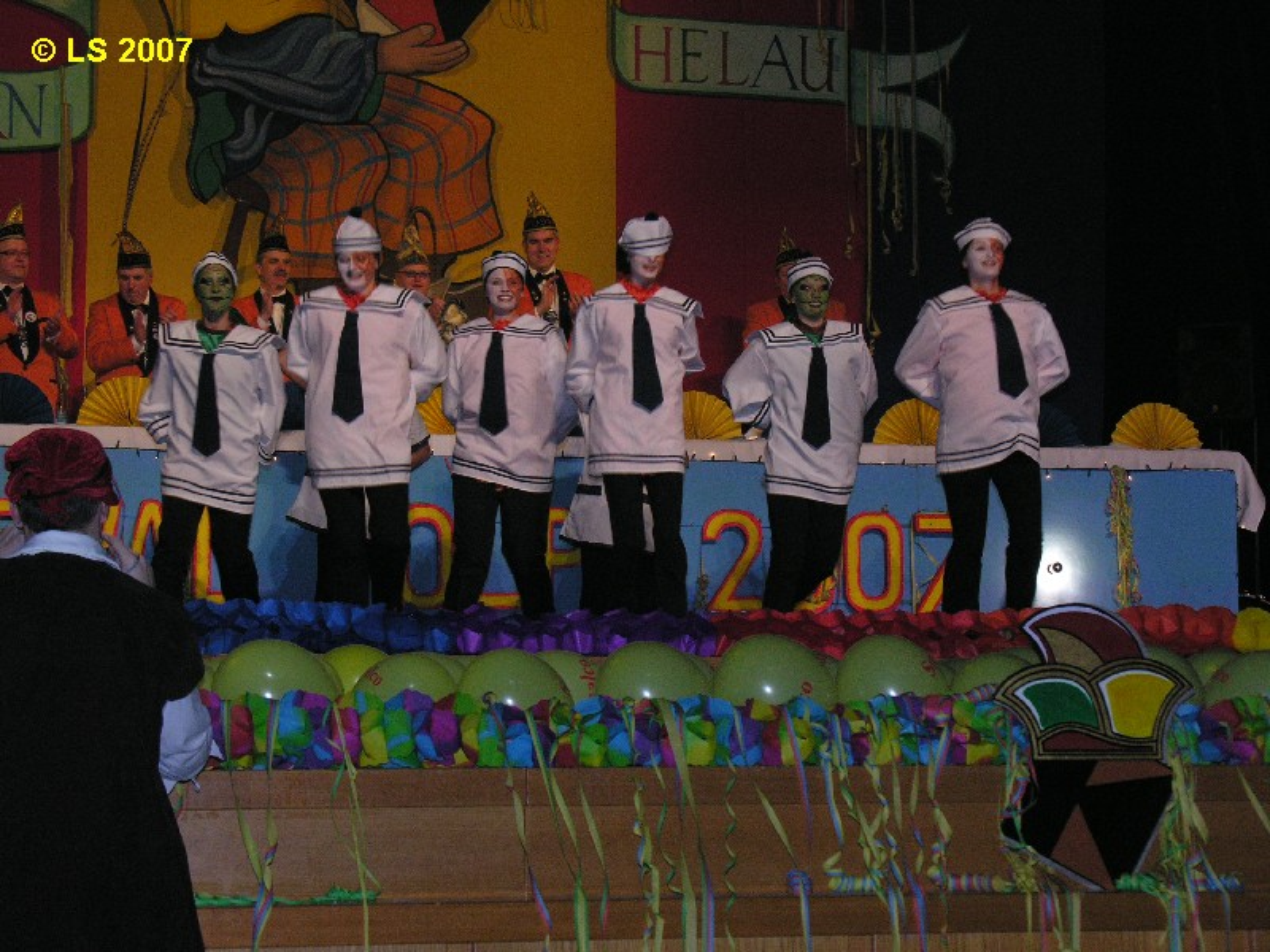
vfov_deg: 17.2
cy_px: 476
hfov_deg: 22.8
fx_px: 3155
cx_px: 635
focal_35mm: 86
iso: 200
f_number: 4.4
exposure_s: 1/60.1
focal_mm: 21.8
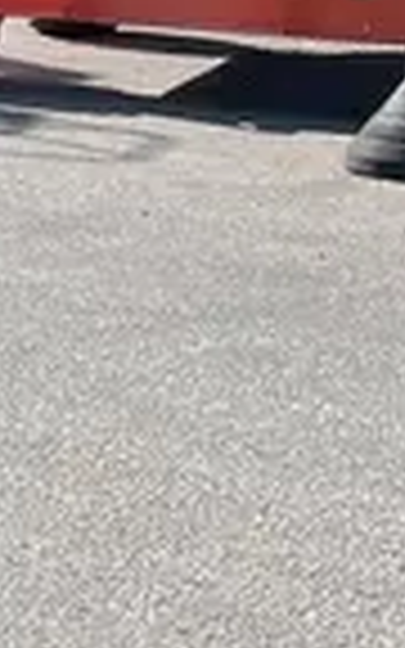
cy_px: 335
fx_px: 2472
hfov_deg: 8.0
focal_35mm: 140
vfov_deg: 14.9
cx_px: -828
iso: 50
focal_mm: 5.1
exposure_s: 1/1458
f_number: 1.6
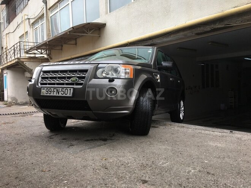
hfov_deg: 61.7
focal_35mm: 29
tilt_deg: -1.4
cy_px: 94
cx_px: 126
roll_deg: +0.5
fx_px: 210
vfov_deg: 48.2
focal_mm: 4.15
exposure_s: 1/249
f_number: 2.2
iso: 25
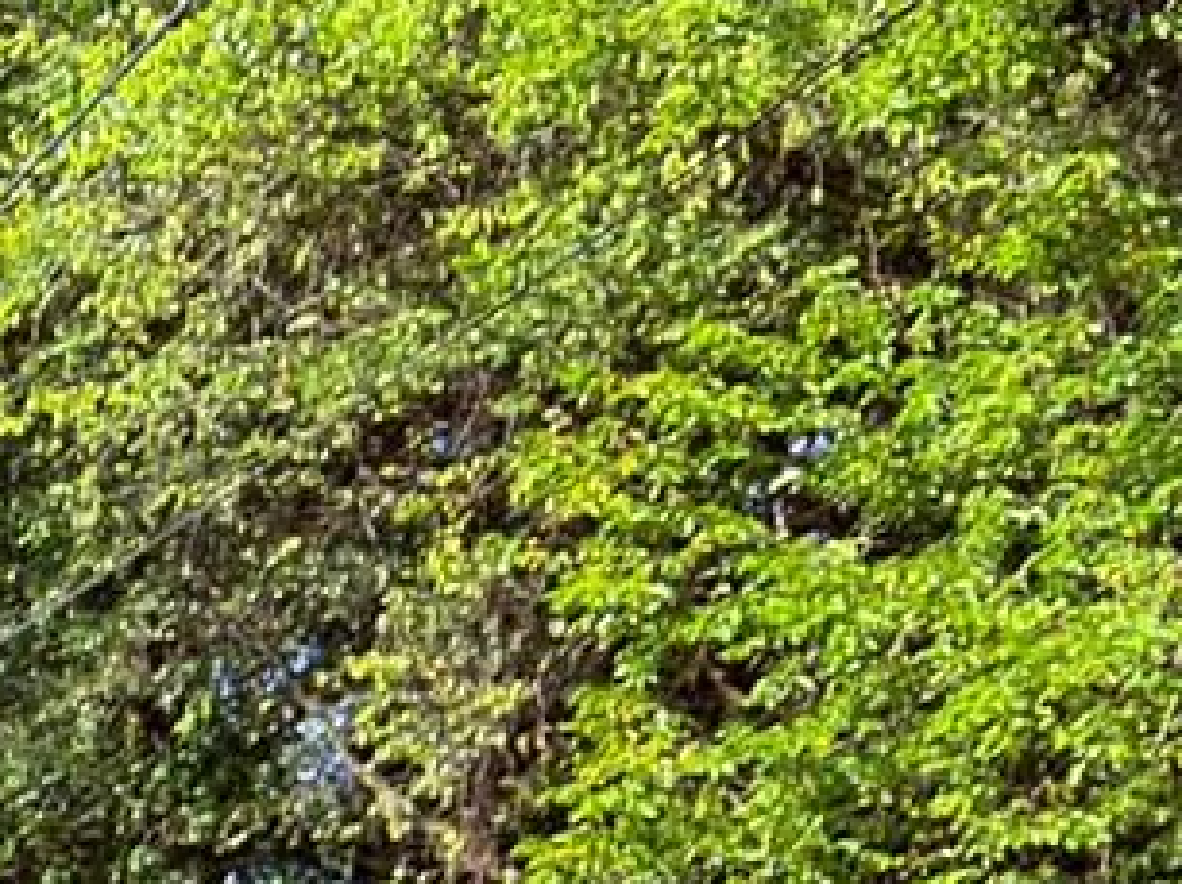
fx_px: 6619
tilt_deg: +5.3
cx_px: -2457
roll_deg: +0.3
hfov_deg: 8.4
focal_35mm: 194
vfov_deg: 7.5
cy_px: 1276
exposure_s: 1/1138
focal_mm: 6.76
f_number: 1.78
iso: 80
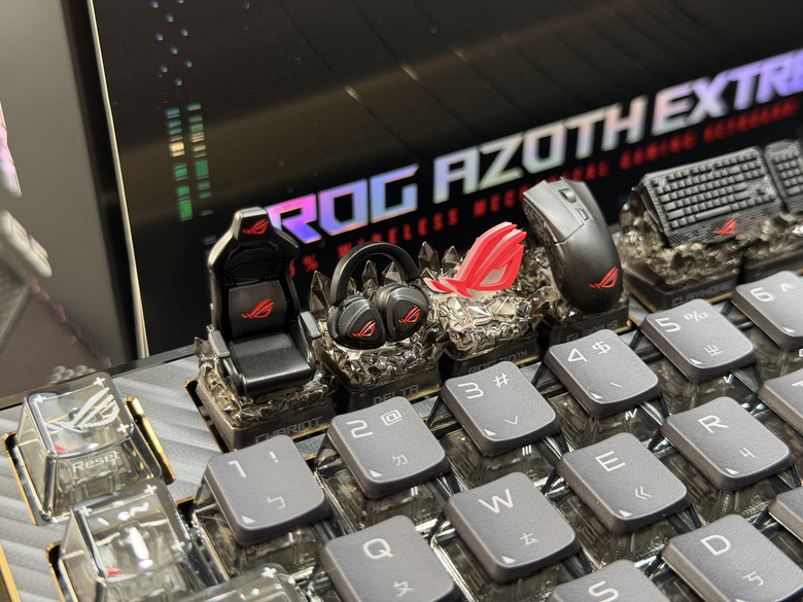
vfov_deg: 30.3
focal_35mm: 48
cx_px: 402
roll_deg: +3.0
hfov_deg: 39.7
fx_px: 1113
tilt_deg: -29.5
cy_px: 301
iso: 200
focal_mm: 6.76
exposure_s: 1/40
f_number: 1.78
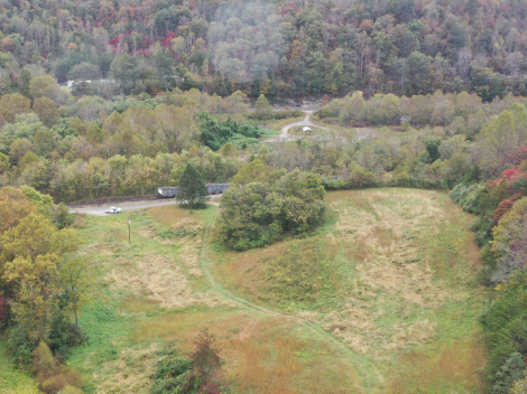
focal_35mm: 43
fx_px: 654
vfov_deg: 33.2
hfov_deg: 43.5
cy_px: 273
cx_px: 200
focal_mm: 10.26
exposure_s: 1/30
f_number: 8
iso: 120
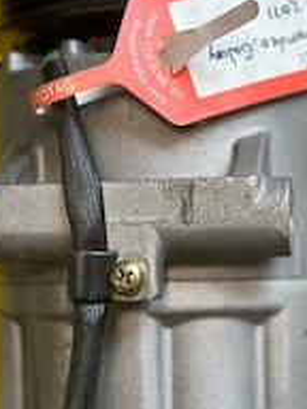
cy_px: 292
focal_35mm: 100
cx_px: 168
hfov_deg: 14.8
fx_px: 1182
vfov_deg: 19.5
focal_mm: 6.86
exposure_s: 1/100
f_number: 1.78
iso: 125
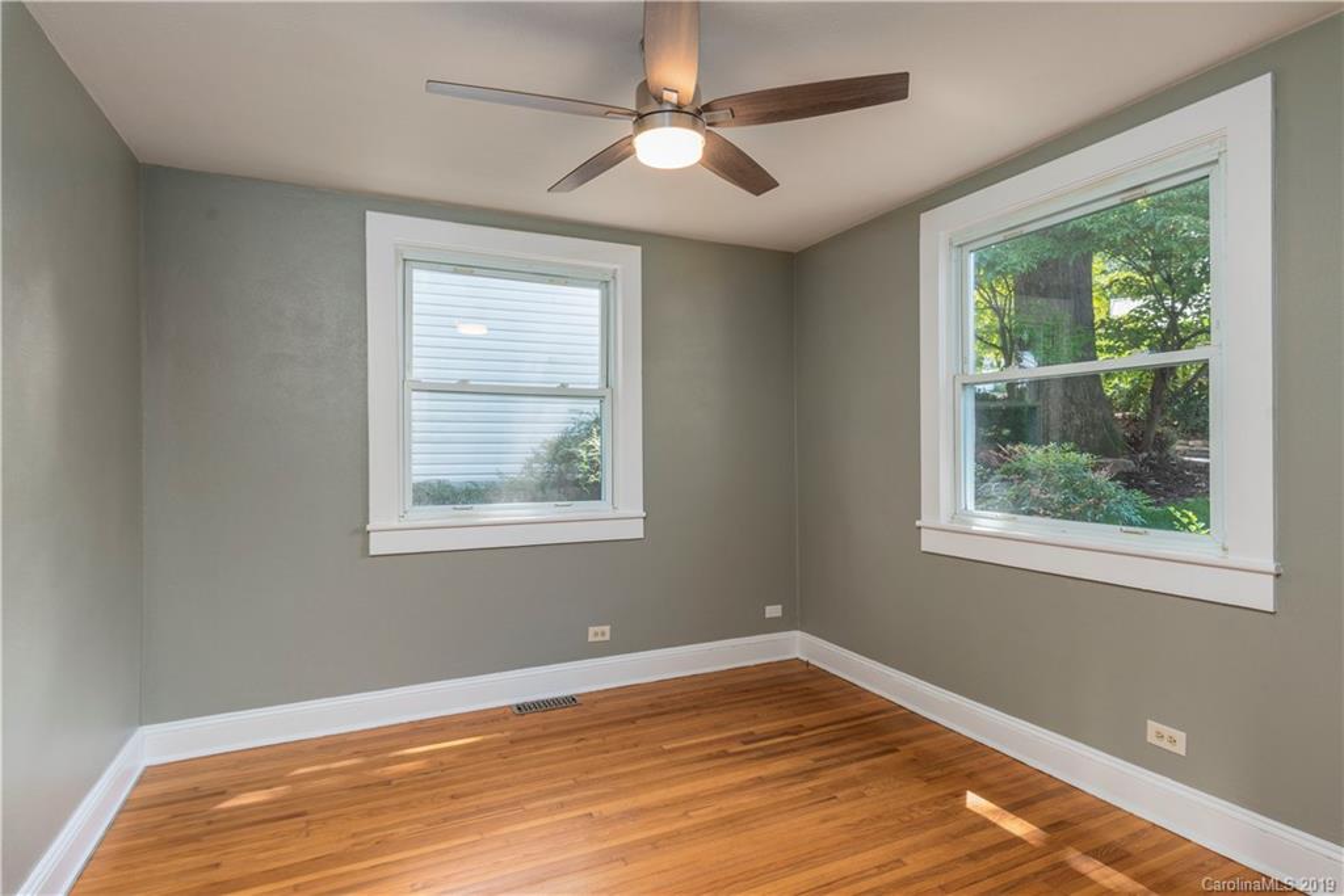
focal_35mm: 18
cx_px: 672
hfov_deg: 90.0
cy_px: 448
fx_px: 672
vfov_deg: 67.4
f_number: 8
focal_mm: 18
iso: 400
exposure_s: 1/40
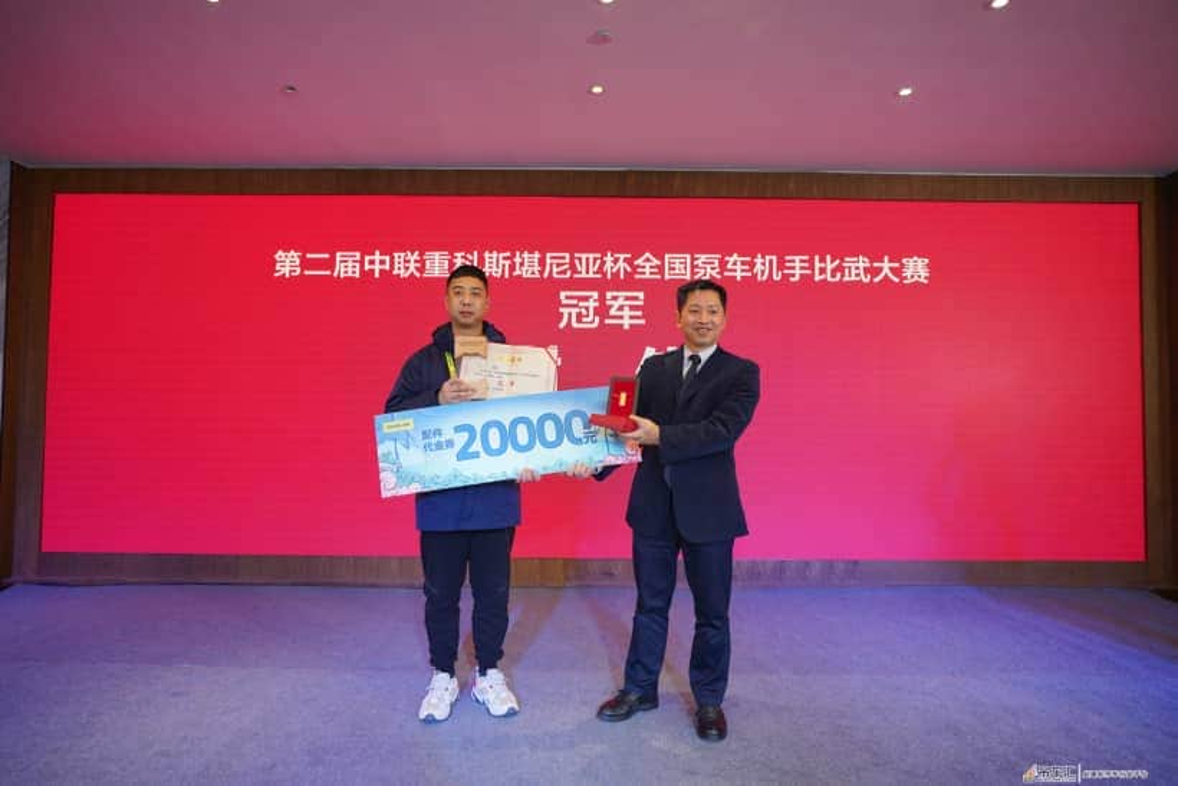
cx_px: 589
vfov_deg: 62.0
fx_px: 655
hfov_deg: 84.0
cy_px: 393
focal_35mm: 20
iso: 320
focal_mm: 20
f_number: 2.8
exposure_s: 1/100
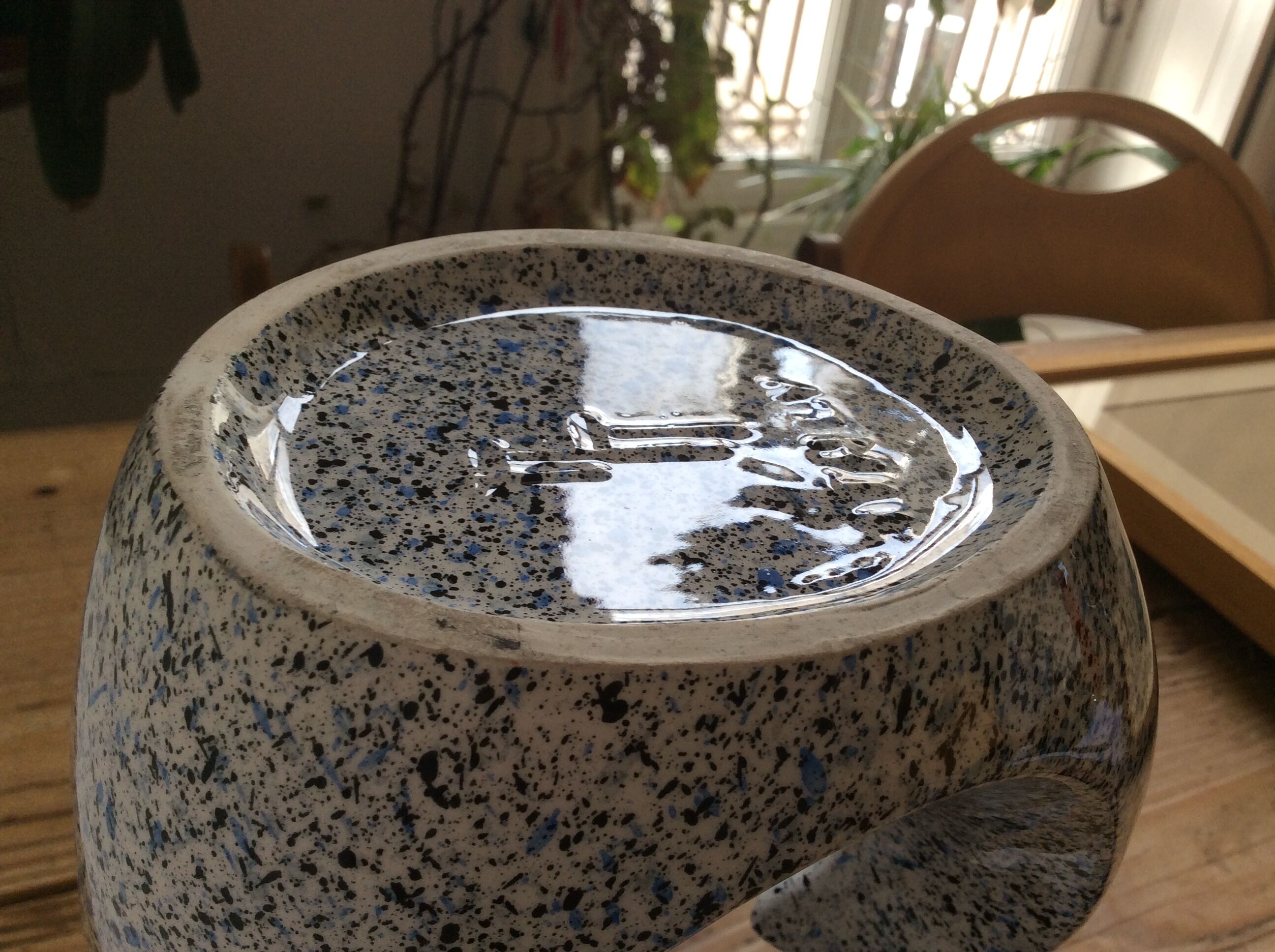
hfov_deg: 56.9
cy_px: 476
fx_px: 1177
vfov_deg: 44.1
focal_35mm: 32
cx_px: 638
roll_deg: -9.5
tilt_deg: -33.8
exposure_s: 1/33
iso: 32
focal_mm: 3.3
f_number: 2.4
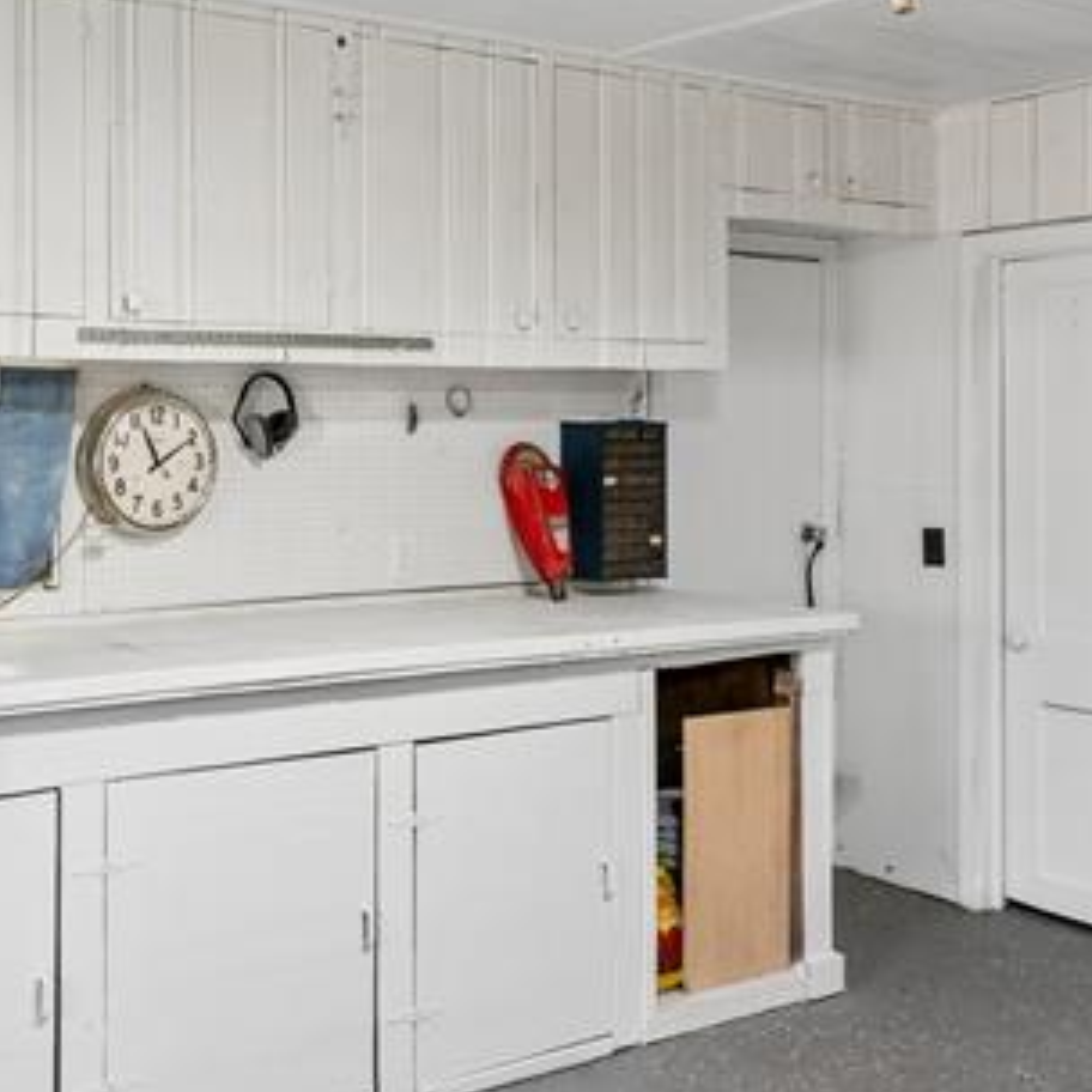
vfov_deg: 41.6
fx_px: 1428
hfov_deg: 39.8
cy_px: 431
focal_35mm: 40
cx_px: 187
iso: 400
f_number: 13
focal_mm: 14
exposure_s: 1/8
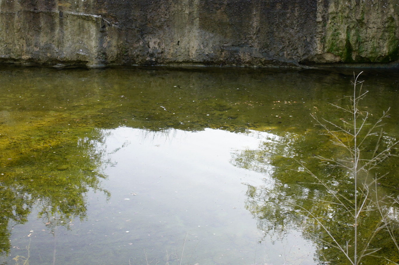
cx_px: 210
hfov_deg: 48.5
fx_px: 443
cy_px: 102
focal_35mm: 40
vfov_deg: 33.2
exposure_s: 1/80
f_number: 4.5
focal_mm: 18
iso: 100
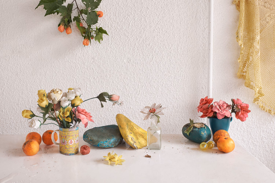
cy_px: 92
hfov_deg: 54.4
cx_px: 138
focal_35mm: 35
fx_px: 267
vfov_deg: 37.9
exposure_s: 3.5
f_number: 8
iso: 250
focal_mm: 23.4
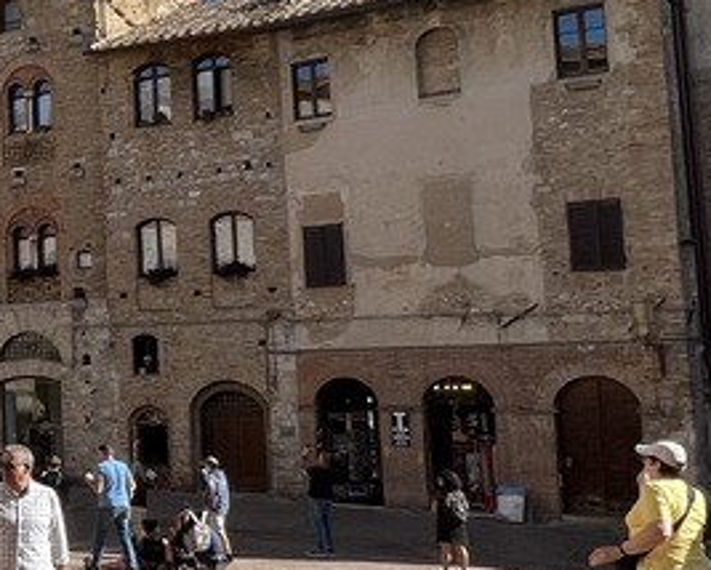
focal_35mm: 57
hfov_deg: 25.3
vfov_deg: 26.7
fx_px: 1200
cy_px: 272
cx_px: -346
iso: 32
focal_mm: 1.57
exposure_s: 1/1393
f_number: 1.8
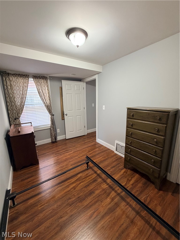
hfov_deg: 85.7
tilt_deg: -12.1
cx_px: 90
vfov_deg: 102.1
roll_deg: +1.2
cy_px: 120
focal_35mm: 14
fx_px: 97
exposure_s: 1/60
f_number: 2.2
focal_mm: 2.22
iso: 250
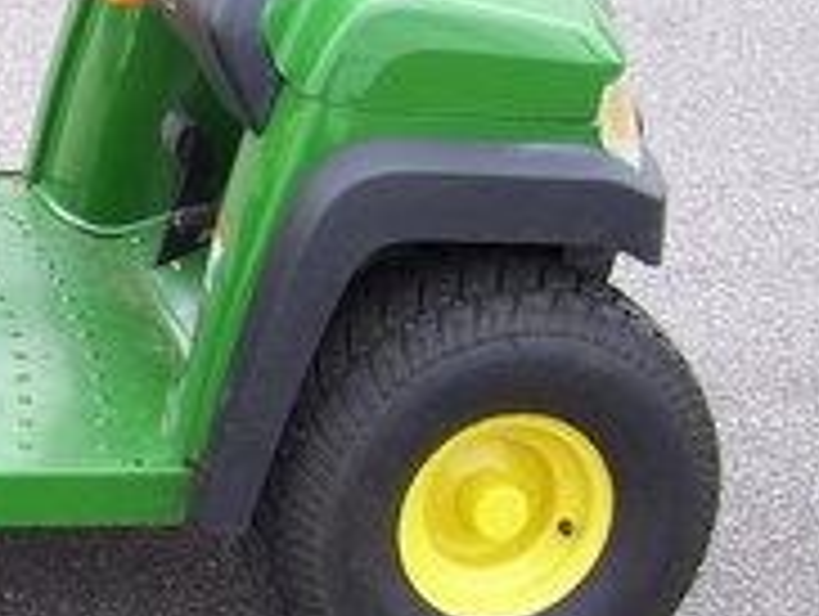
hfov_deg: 16.9
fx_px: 2535
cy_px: 252
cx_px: -356
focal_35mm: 107
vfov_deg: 13.9
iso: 80
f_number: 2.7
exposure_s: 1/200
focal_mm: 6
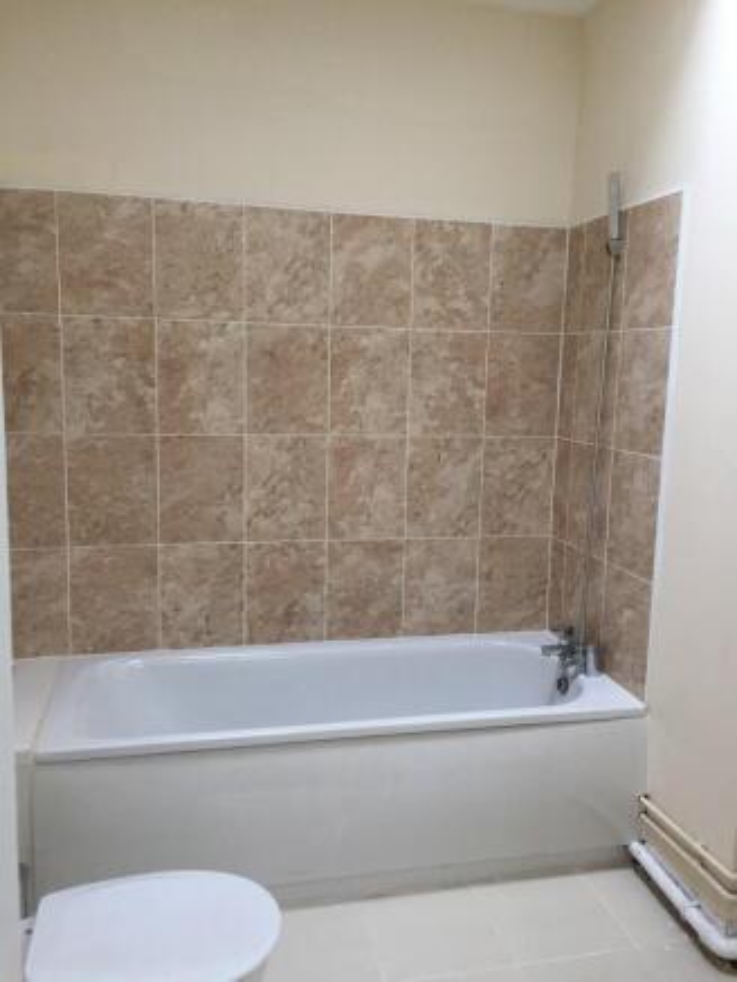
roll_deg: -1.6
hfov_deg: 48.2
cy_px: 491
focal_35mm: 29
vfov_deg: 61.6
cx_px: 368
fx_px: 823
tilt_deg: -6.5
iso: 160
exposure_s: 1/33
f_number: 2.2
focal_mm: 4.15
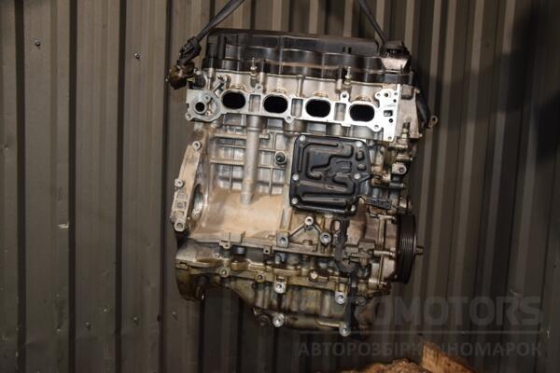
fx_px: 513
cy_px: 186
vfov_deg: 40.0
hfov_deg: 57.2
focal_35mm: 33
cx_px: 280
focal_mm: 22
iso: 800
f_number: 5
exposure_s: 1/60
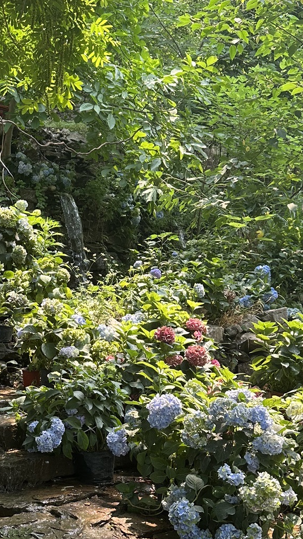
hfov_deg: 22.9
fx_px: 728
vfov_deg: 40.0
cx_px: 27
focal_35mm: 51
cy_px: 369
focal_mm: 6.86
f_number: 1.78
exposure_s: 1/348
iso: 80
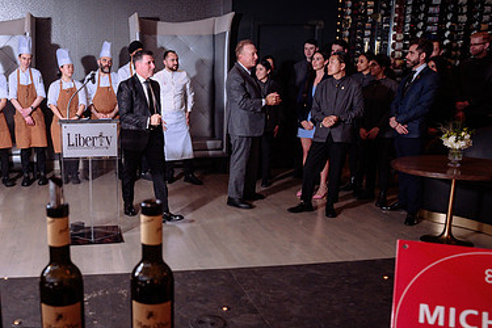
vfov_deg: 34.1
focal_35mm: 39
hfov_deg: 48.1
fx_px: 533
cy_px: 192
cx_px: 139
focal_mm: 24
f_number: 5
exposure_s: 1/60
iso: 800
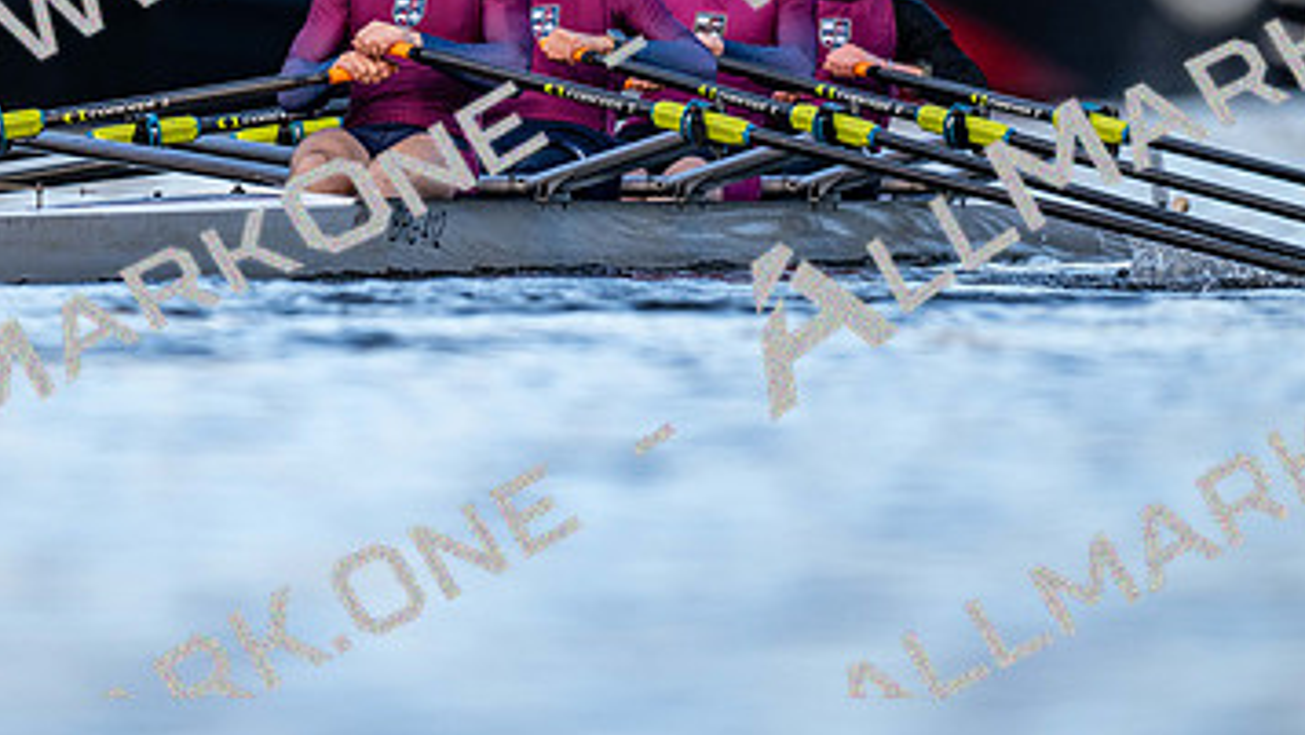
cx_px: 439
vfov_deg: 1.2
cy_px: 71
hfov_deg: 2.1
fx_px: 35338
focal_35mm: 1021
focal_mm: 600
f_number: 4
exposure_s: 1/2500
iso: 1000
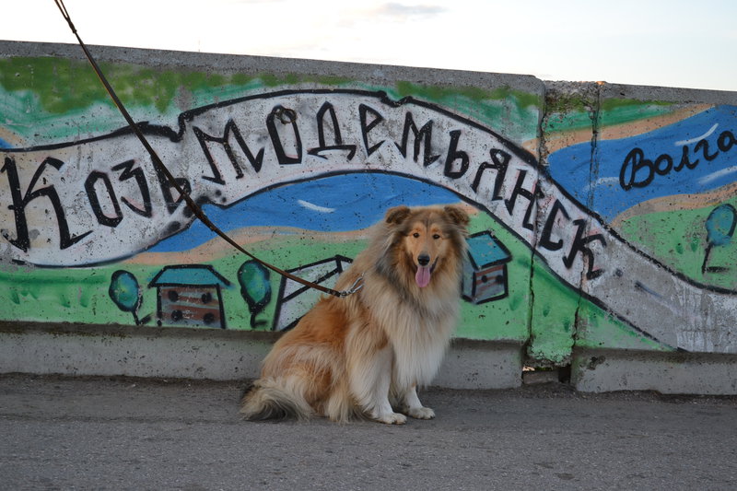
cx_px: 368
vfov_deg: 28.1
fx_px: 982
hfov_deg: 41.1
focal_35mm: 48
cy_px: 246
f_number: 5.6
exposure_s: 1/125
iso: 250
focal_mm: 32
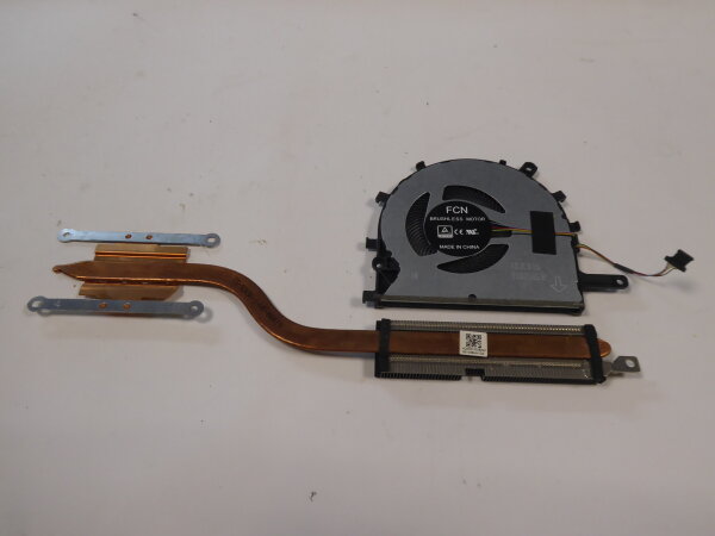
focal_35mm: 29
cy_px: 268
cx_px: 358
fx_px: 599
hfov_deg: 61.7
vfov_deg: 48.2
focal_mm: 5
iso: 200
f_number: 3.5
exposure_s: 1/60
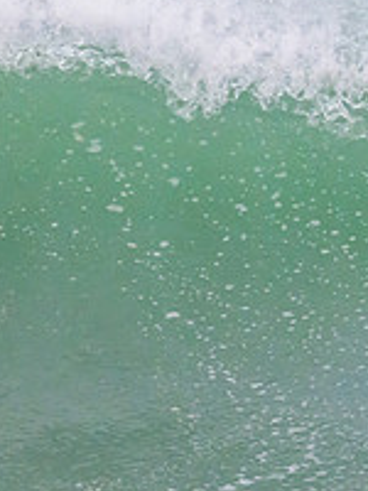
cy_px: 87
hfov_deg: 0.6
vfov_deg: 0.9
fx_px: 32984
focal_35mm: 2327
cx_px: 653
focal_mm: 800
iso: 5000
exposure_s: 1/2000
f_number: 11
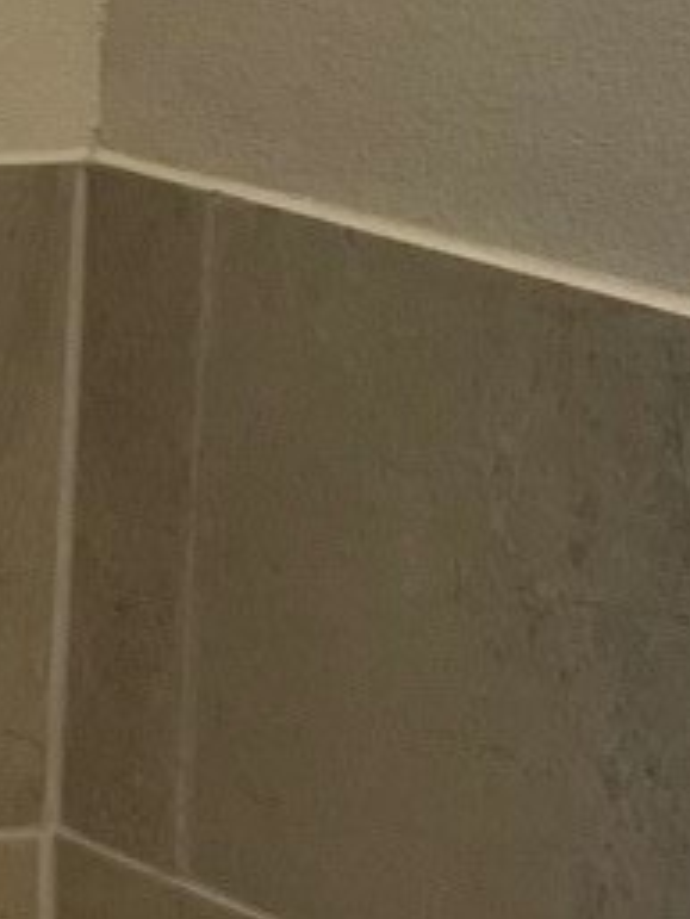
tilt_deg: -7.2
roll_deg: -1.6
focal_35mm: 204
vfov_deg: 9.6
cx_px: -1073
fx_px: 5417
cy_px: -129
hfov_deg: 6.8
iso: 40
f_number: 1.5
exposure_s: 1/176
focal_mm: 5.7
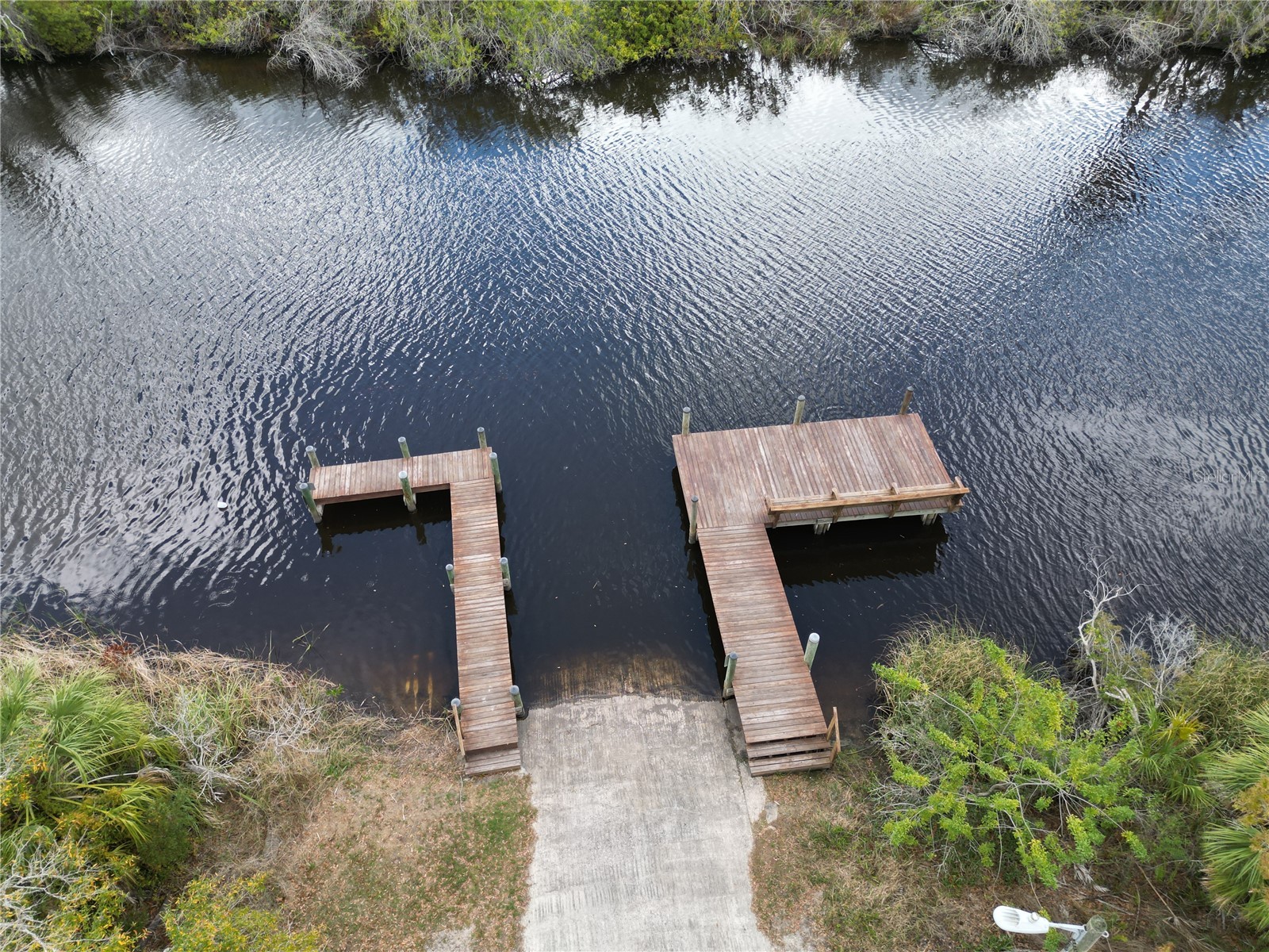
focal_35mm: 24
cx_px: 634
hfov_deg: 71.6
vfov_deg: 56.8
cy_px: 476
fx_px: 880
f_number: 1.7
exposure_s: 1/500
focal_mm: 6.72
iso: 140
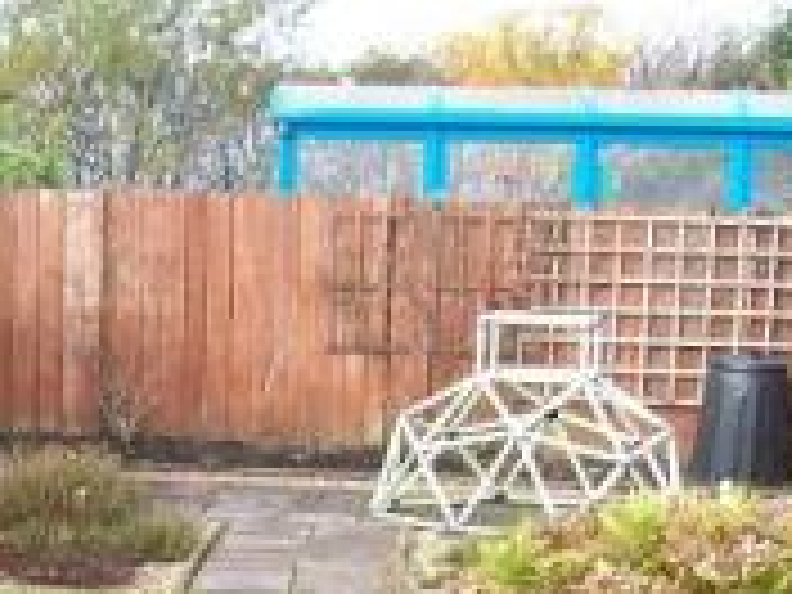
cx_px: -137
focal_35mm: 119
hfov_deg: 16.0
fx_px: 2723
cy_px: 835
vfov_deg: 12.0
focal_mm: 6
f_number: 2.7
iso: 80
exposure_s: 1/237
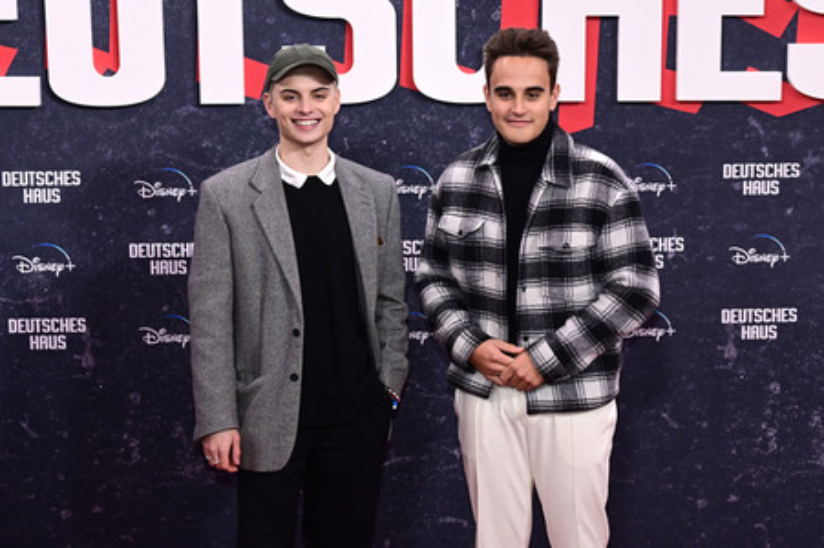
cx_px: 412
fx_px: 1235
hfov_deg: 36.9
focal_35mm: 54
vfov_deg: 25.0
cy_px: 274
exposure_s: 1/200
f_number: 6.3
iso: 1600
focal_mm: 54
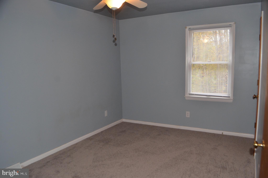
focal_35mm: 27
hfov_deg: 67.5
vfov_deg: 47.7
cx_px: 134
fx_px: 201
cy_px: 89
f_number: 5
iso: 1000
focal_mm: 18
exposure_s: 1/60
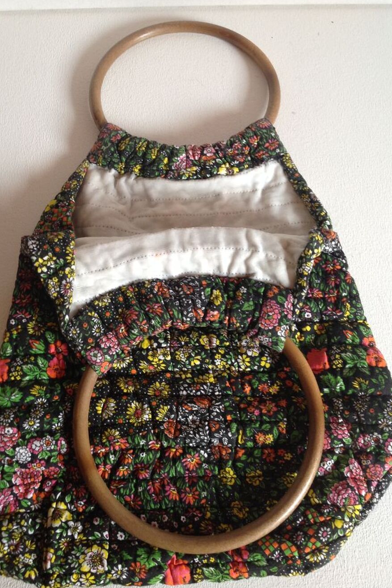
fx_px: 604
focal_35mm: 37
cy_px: 292
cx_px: 188
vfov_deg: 51.9
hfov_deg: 35.9
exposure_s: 1/15
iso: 100
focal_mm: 4.28
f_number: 2.4
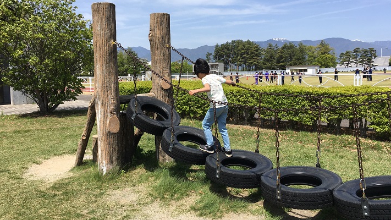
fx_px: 332
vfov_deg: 36.7
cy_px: 103
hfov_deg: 61.0
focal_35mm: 32
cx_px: 195
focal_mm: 4.15
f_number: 2.2
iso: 25
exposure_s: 1/1538
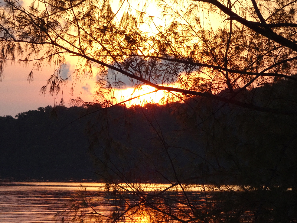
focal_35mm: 212
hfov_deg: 9.3
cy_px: 112
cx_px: 148
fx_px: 1819
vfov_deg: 7.0
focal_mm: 36.24
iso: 200
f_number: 6.3
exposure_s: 1/250
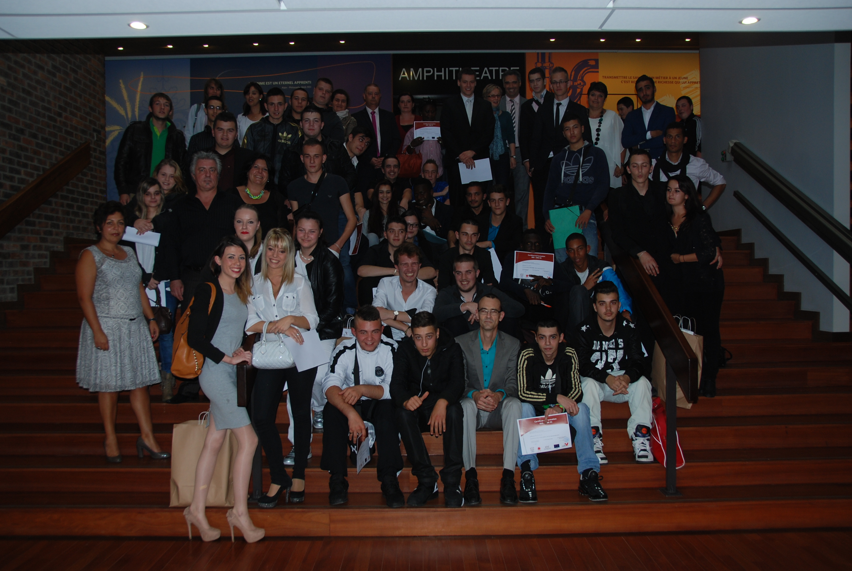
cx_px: 423
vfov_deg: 42.5
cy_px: 287
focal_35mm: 31
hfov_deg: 60.2
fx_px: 735
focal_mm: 20
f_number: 3.8
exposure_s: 1/60
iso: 200
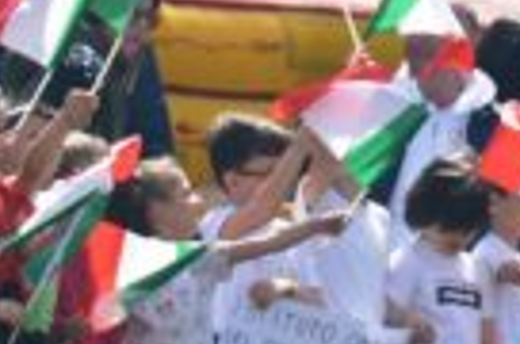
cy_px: 344
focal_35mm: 809
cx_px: 405
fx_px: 11652
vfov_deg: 1.7
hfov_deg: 2.6
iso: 400
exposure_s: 1/400
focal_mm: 105
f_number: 5.6
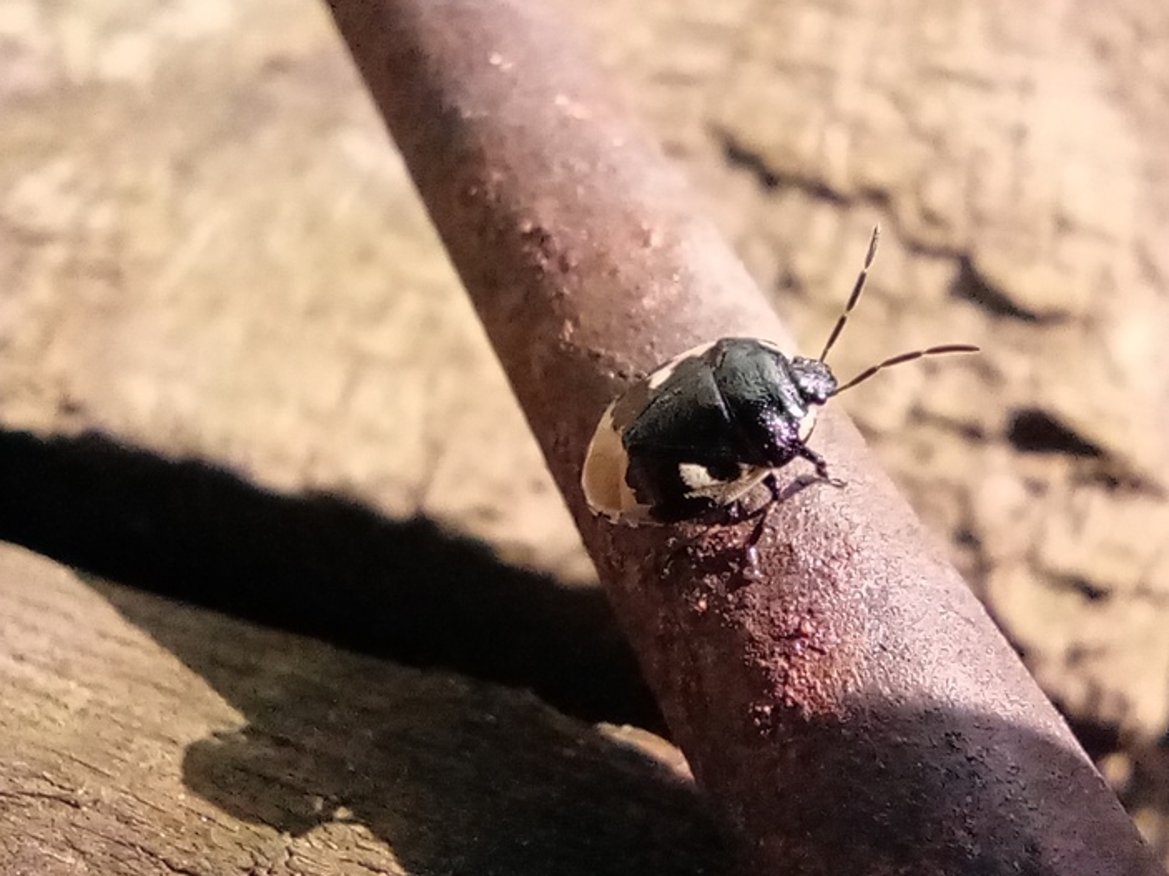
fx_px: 1148
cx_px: 664
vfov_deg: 41.6
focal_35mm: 34
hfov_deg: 53.8
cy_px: 354
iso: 320
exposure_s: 1/2577
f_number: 2.25
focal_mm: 3.74
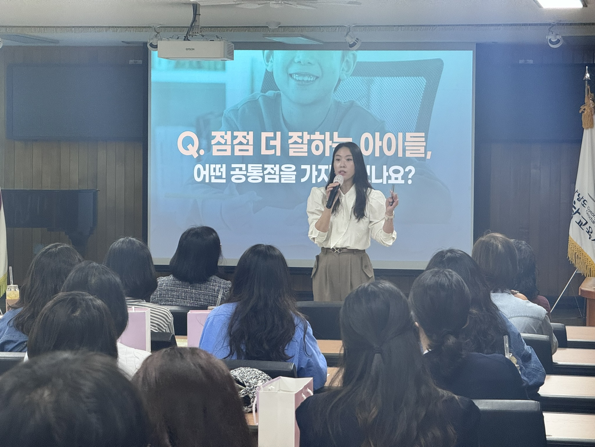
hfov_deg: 16.4
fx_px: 2063
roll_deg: -0.5
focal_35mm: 120
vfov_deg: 12.3
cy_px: 224
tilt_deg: -2.0
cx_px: 298
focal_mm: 15.66
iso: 200
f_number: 2.8
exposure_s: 1/120
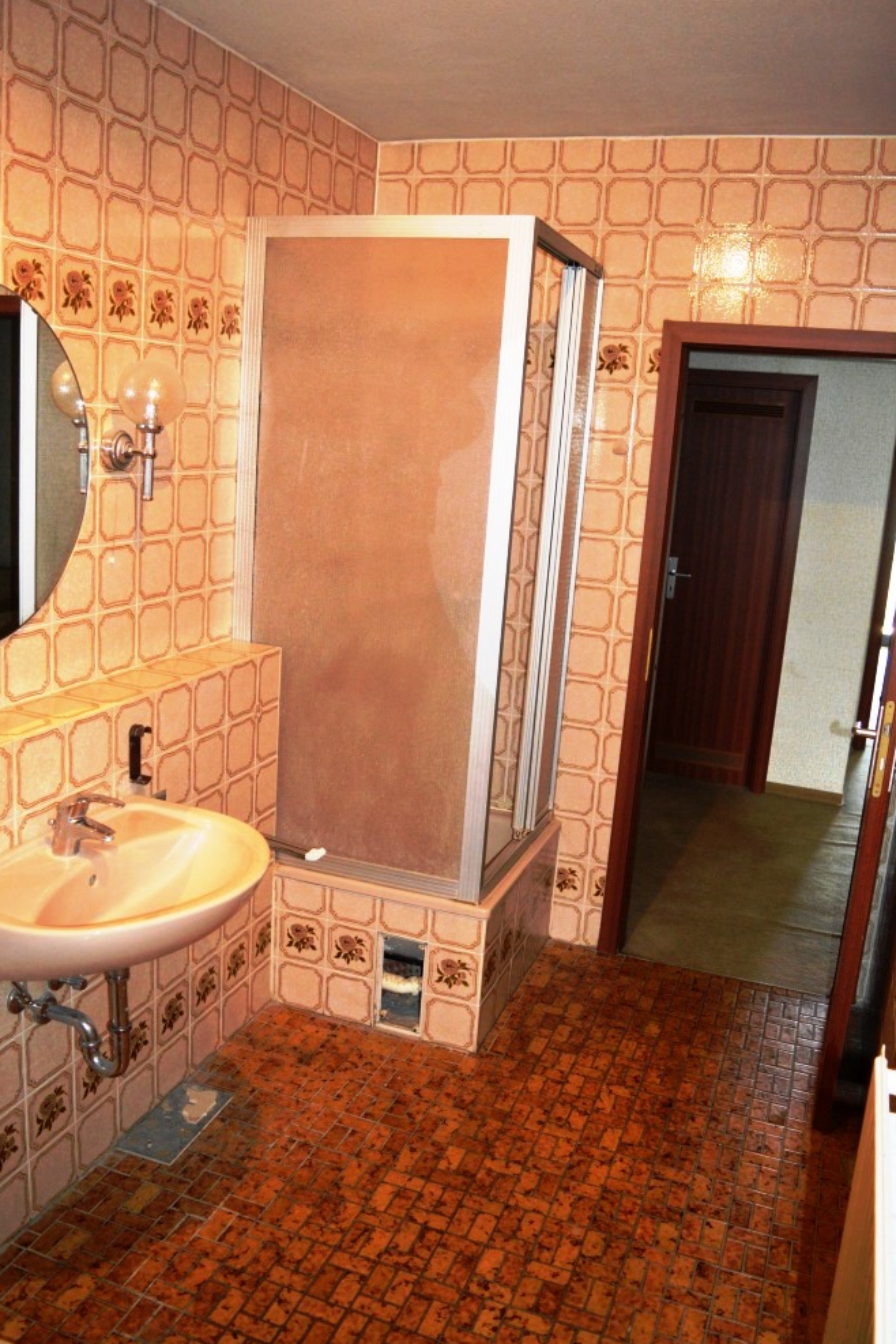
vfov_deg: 65.5
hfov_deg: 46.4
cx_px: 435
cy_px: 670
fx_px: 1045
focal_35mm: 28
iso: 2200
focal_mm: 18
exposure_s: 1/60
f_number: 3.5
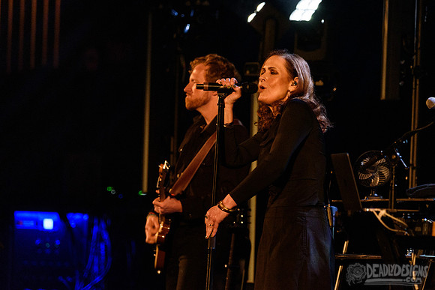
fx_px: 4352
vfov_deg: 3.8
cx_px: 236
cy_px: 134
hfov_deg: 5.7
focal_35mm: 360
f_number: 5.6
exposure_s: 1/125
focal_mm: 310
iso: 4000
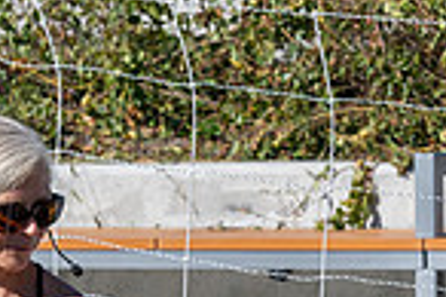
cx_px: 345
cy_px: 286
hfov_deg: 4.3
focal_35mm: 477
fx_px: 5903
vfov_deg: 2.9
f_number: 8
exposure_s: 1/1000
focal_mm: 120
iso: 400
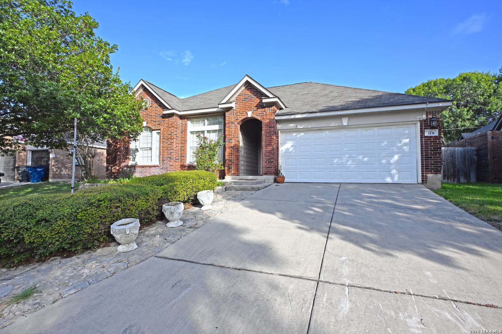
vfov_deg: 67.4
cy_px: 167
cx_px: 251
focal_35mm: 18
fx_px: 251
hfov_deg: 90.0
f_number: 6.3
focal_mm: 12
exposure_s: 1/160
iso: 64
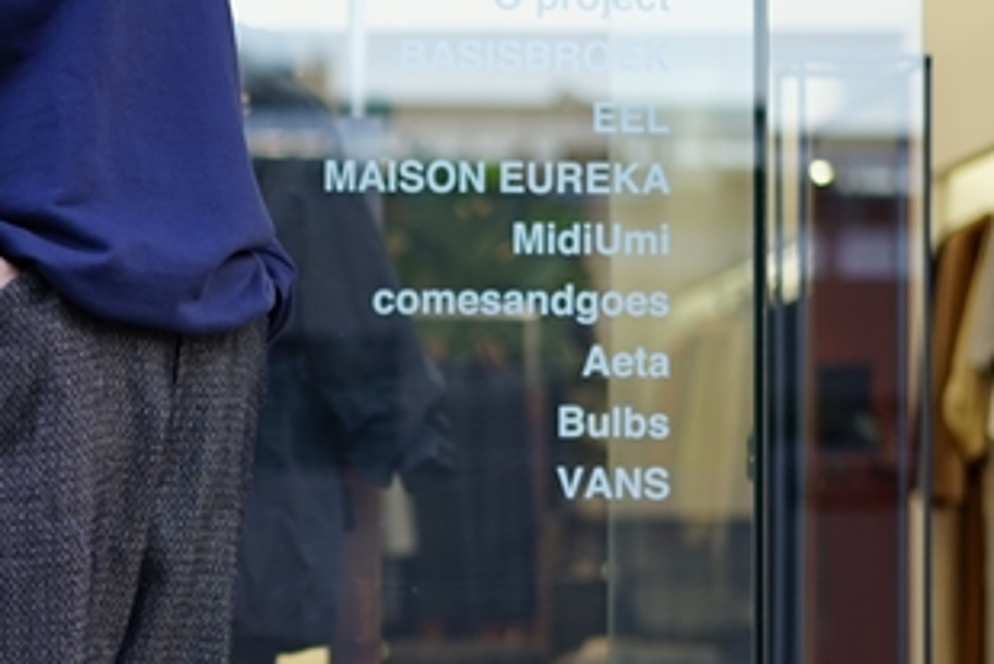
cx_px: 48
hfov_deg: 14.3
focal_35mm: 142
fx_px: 3922
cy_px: 528
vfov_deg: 9.6
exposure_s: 1/60
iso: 100
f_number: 1.8
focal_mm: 55
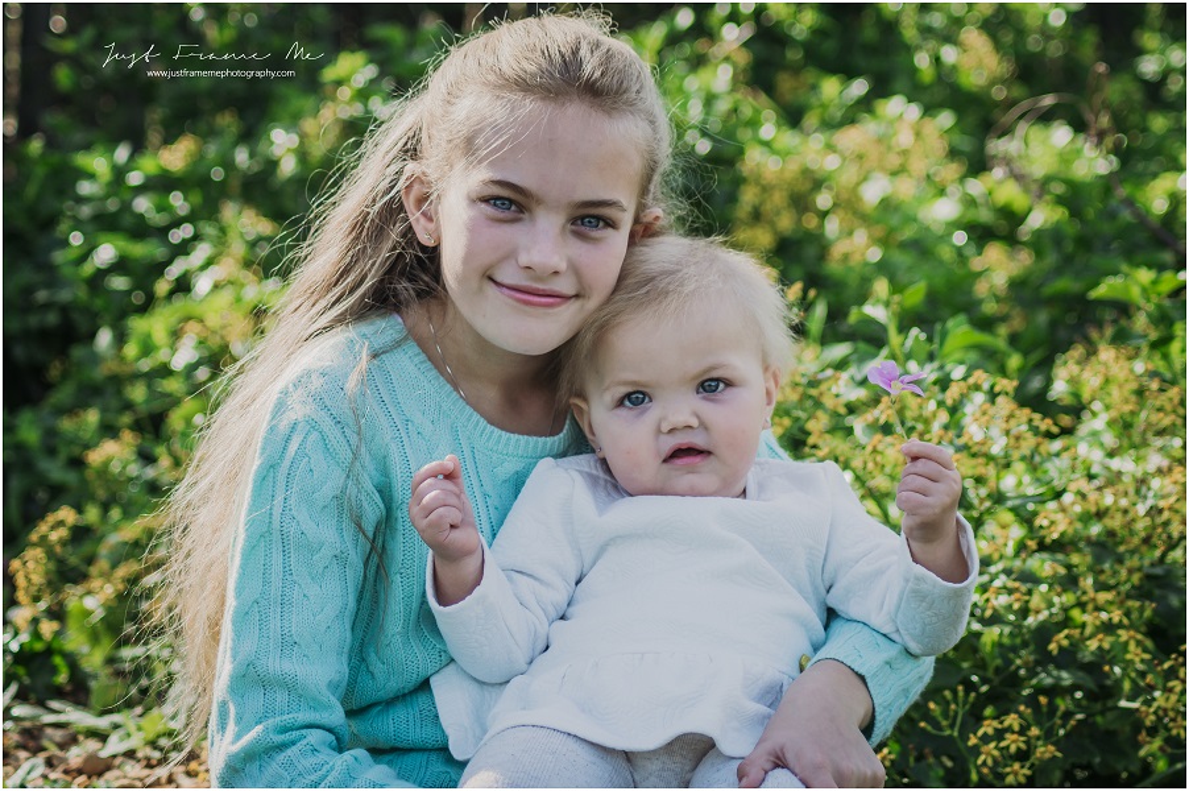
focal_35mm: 105
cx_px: 594
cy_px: 396
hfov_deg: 19.5
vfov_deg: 13.0
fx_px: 3465
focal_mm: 70
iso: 400
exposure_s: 1/800
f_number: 4
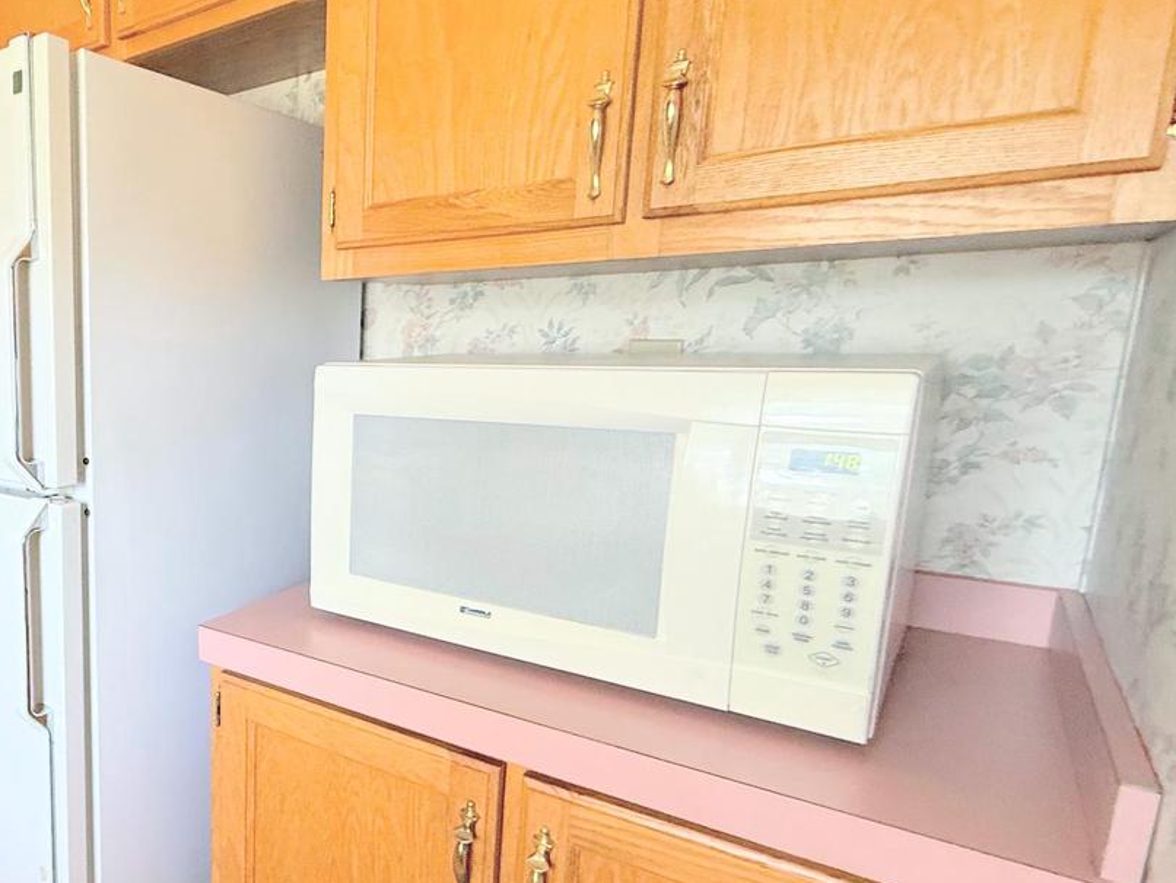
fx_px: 850
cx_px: 127
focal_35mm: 25
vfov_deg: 54.8
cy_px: 486
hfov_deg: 59.5
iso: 250
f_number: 2.2
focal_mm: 2.22
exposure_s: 1/60
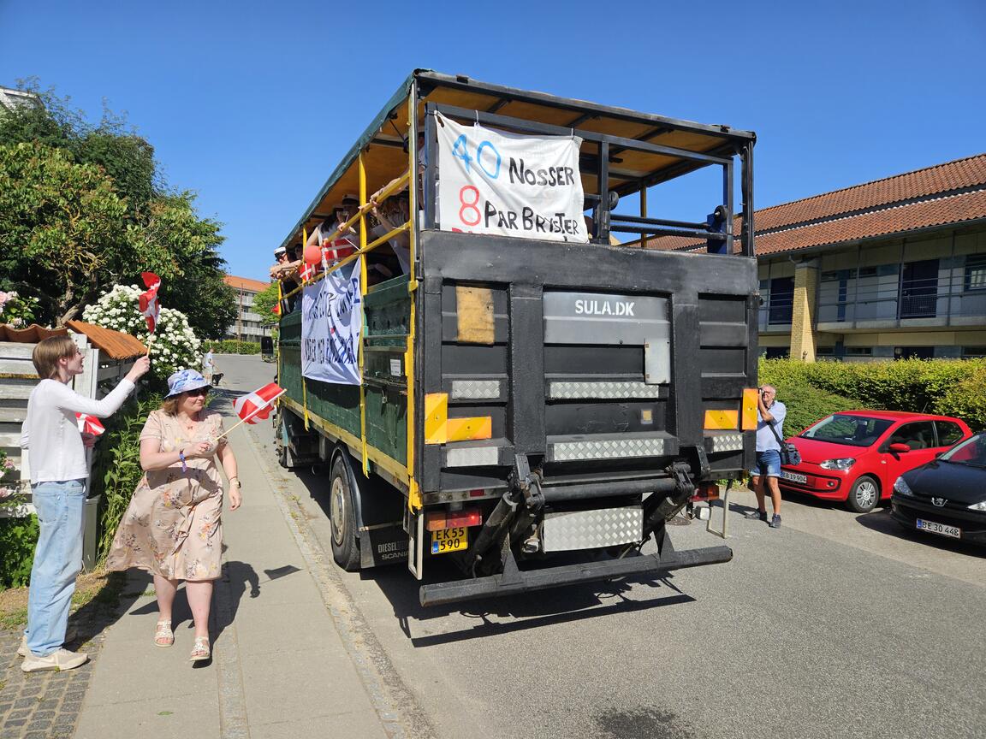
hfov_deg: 73.9
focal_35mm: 23
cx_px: 493
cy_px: 370
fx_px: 655
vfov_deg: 58.9
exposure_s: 1/1859
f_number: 1.8
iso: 25
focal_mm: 5.4
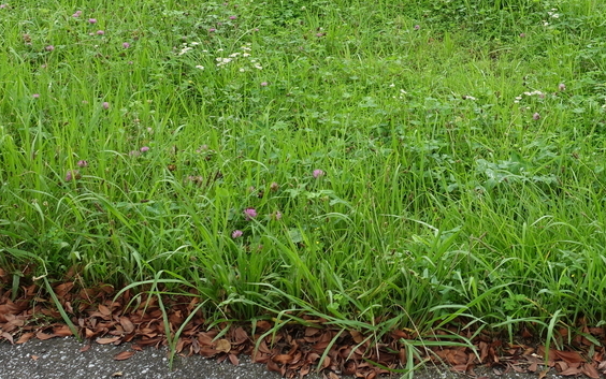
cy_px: 16
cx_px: 438
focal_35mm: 52
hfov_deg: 38.1
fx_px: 859
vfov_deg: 24.0
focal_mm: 8.8
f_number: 5.6
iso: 125
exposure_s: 1/125
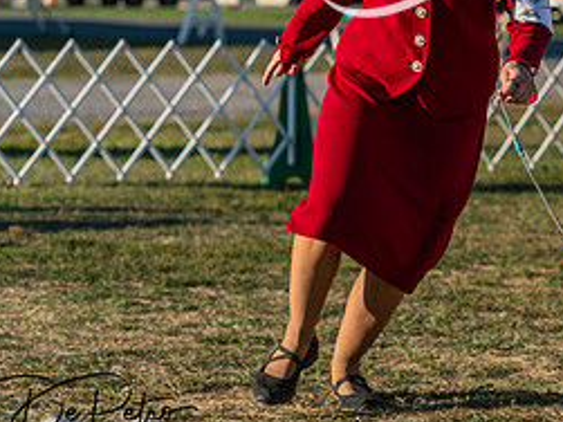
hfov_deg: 9.9
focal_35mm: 198
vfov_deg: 7.5
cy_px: 57
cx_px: 637
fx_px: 3219
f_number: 4.5
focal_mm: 89
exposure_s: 1/1250
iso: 200
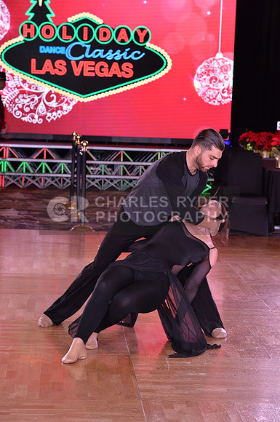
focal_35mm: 120
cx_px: 140
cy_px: 211
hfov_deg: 11.4
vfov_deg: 17.1
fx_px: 1404
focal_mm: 120
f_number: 6.3
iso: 2000
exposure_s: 1/250
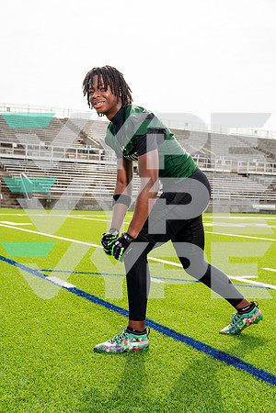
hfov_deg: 29.2
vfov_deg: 42.7
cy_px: 206
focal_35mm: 46
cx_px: 138
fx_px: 529
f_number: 5.6
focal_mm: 46
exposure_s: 1/320
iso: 100
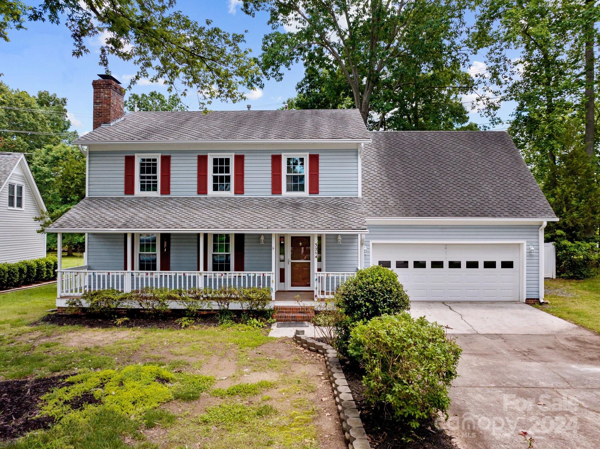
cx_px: 300
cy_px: 224
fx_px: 416
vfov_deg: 56.8
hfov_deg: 71.6
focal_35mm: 24
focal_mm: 12.29
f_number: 2.8
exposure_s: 1/2000
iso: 310
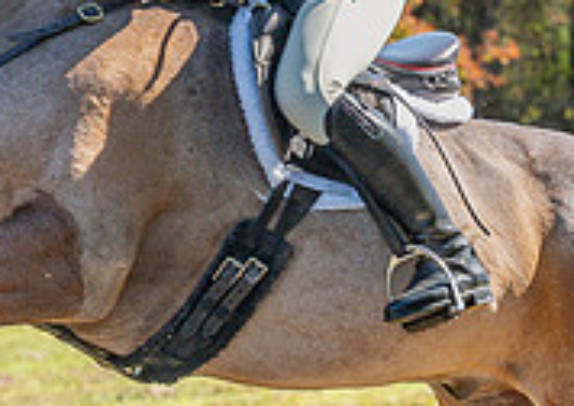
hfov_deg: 6.8
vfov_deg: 4.8
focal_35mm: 299
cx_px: 254
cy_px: -49
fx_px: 4860
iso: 500
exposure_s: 1/640
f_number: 4
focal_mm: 70
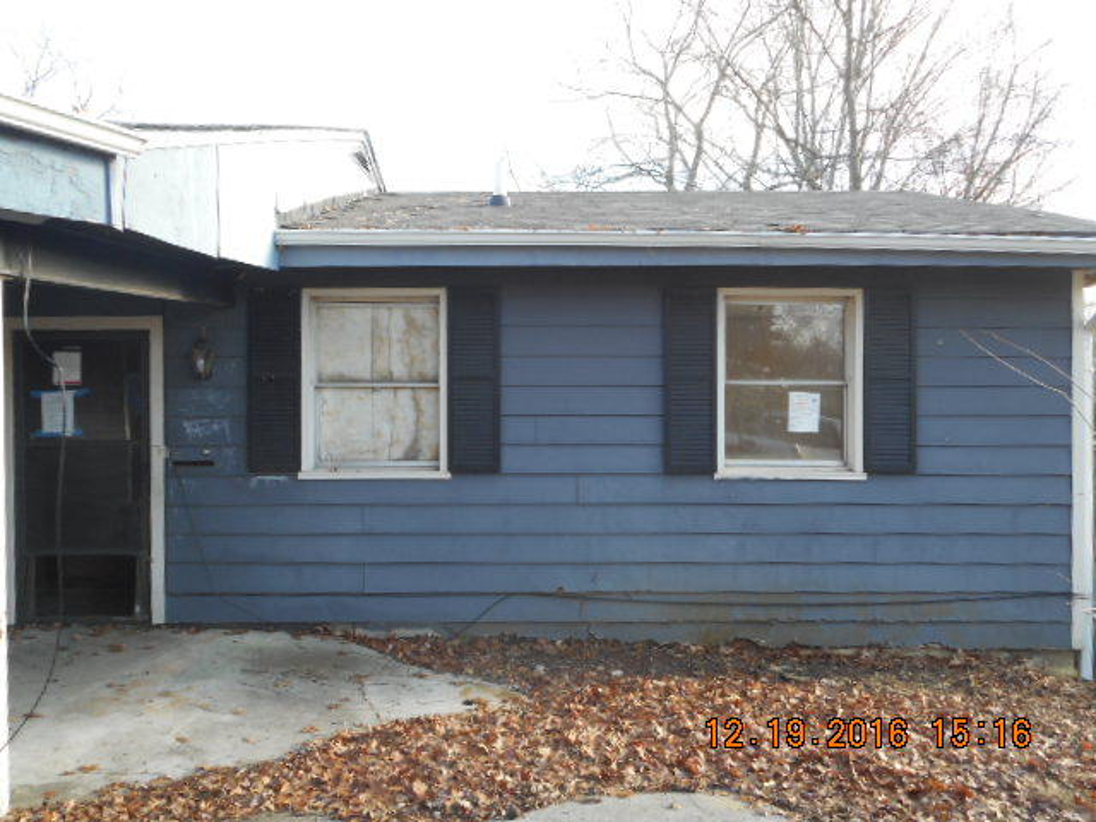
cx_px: 548
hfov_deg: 54.0
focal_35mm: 34
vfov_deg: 41.8
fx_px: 1076
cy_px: 411
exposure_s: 1/50
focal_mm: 6
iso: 80
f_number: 4.2
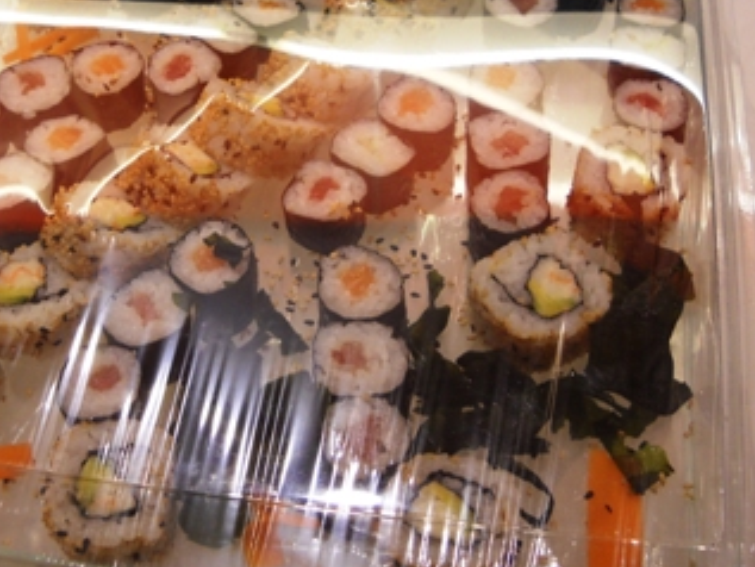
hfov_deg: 33.0
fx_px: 1266
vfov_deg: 25.1
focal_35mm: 58
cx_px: 269
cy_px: 183
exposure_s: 1/60
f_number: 3.1
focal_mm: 6.72
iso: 104
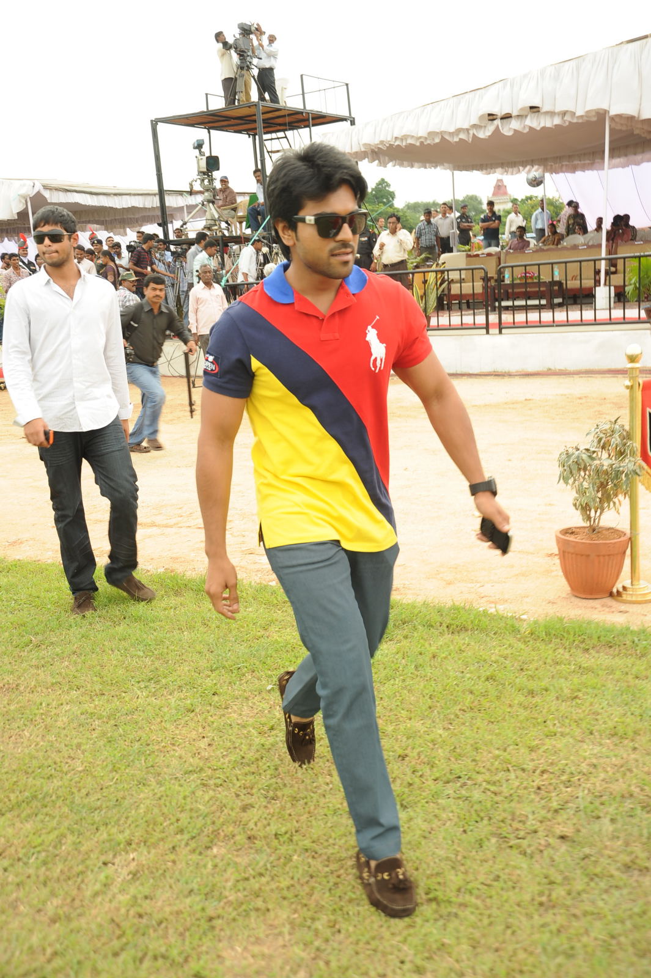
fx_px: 1032
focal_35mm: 38
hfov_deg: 35.0
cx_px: 326
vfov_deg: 50.7
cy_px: 489
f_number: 7.1
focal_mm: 38
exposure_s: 1/125
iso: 200
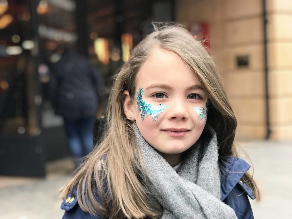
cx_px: 146
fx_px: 481
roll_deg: +3.4
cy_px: 110
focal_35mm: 57
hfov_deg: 33.8
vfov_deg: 25.7
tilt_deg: -3.9
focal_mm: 6.6
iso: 80
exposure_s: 1/53
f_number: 2.8
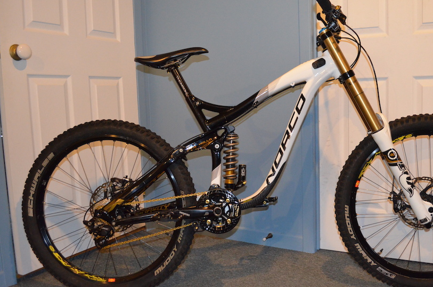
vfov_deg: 38.7
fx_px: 408
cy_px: 138
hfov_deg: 55.5
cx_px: 260
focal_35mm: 34
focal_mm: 18
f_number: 3.5
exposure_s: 1/60
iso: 3200
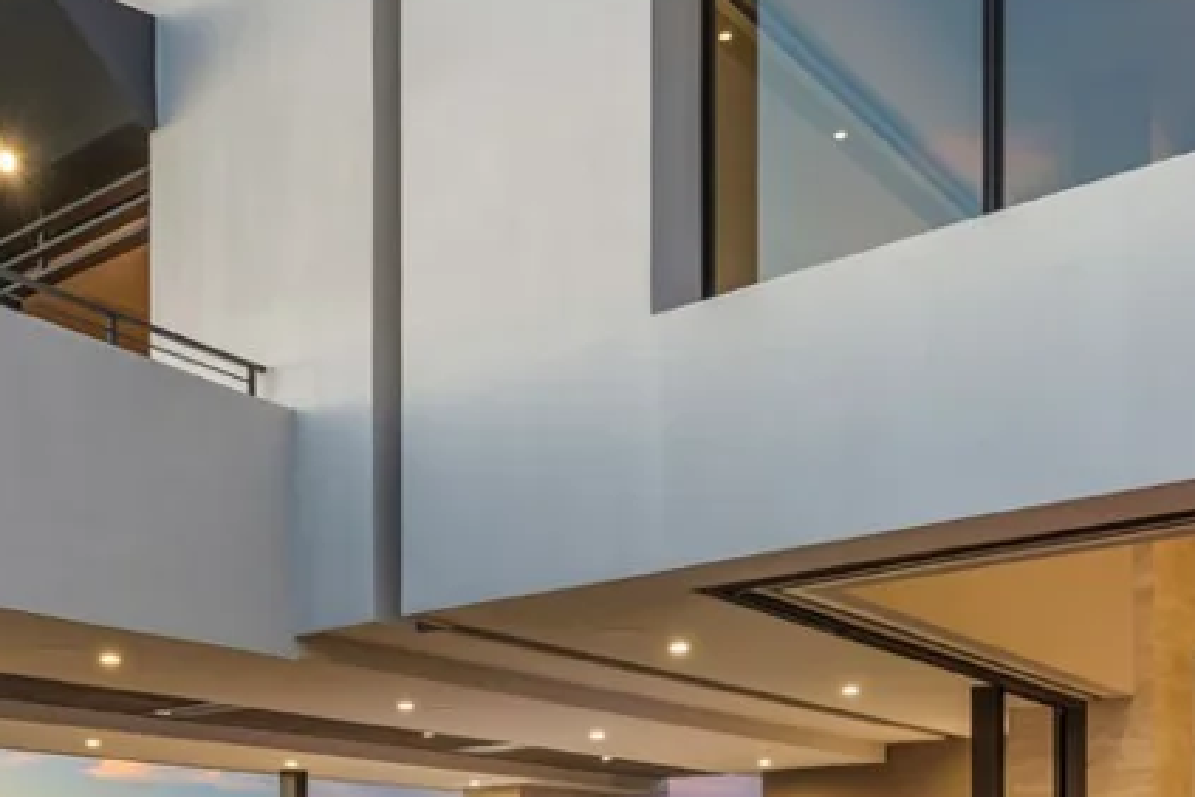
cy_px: 923
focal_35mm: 46
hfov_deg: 42.0
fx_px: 1527
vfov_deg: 26.4
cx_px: 367
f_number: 8
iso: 250
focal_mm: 19
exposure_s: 2
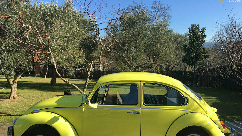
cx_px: 121
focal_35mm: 32
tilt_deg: -3.9
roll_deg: +0.8
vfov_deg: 36.5
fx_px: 205
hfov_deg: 61.0
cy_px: 82
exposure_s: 1/793
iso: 25
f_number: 2.2
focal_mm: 4.15
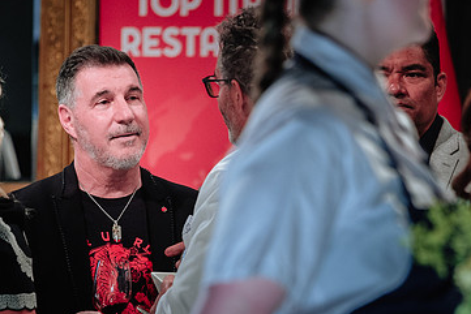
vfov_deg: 5.0
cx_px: 316
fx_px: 3573
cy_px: 236
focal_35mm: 273
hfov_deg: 7.5
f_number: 2.8
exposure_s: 1/125
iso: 1600
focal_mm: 110.6
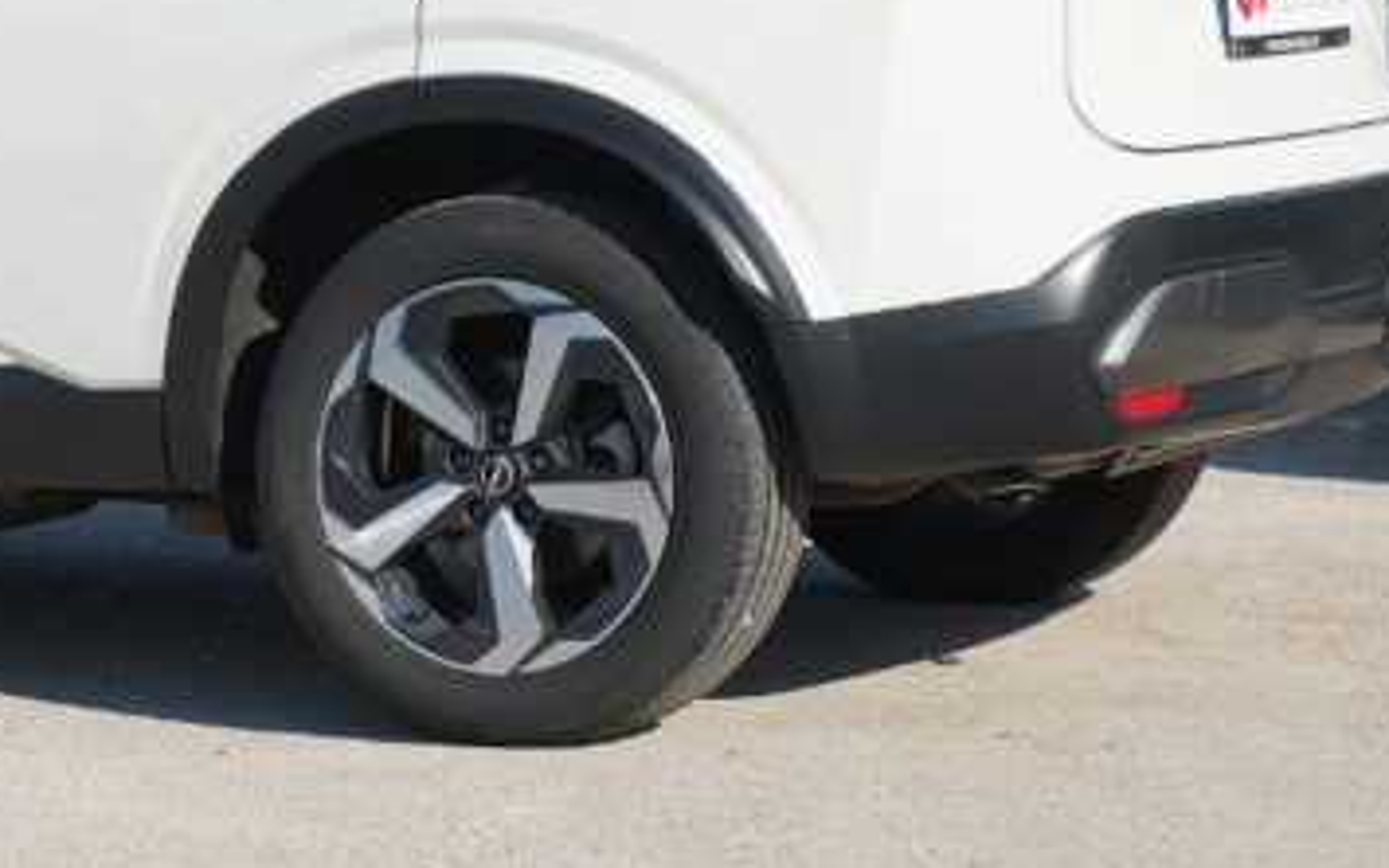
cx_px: 35
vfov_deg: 8.7
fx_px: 5679
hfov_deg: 13.8
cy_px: -6
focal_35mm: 150
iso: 160
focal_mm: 34.3
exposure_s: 1/250
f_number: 9
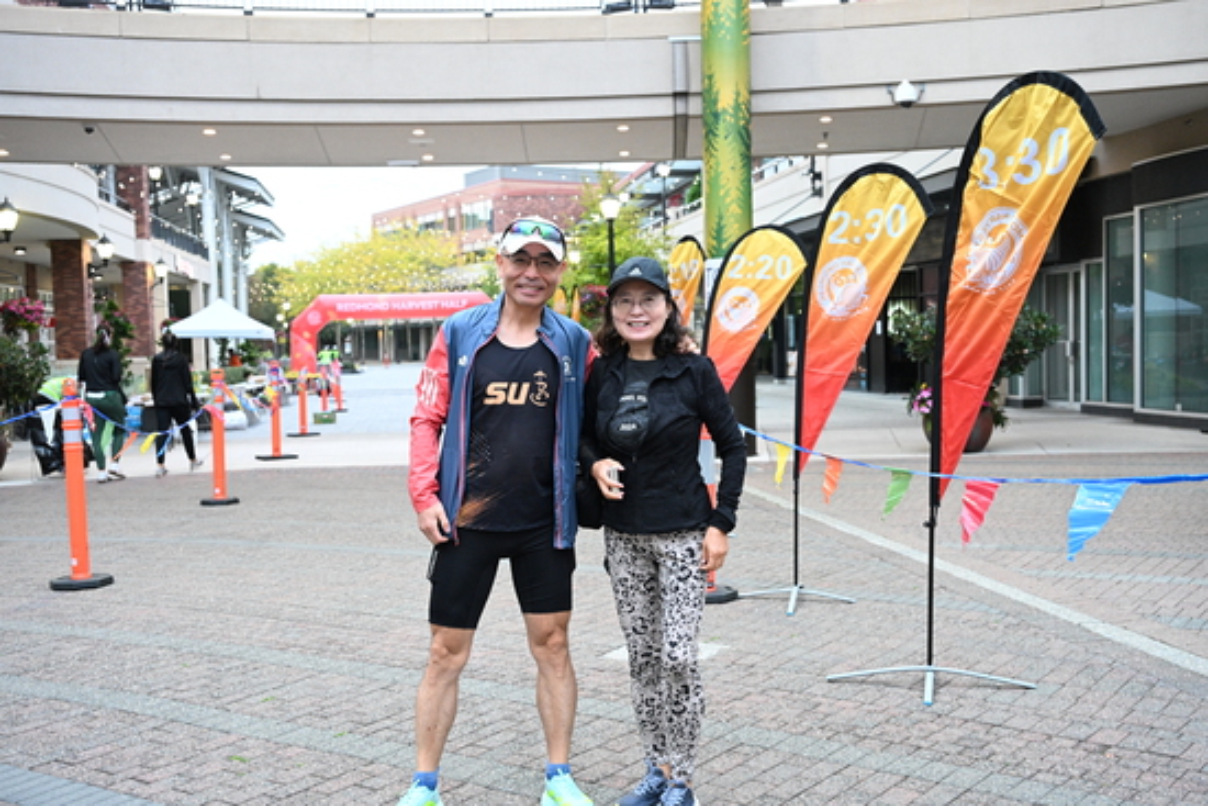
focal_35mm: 36
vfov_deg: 36.9
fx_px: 1208
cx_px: 604
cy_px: 403
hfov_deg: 53.1
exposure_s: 1/200
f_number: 4
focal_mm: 36
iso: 3200
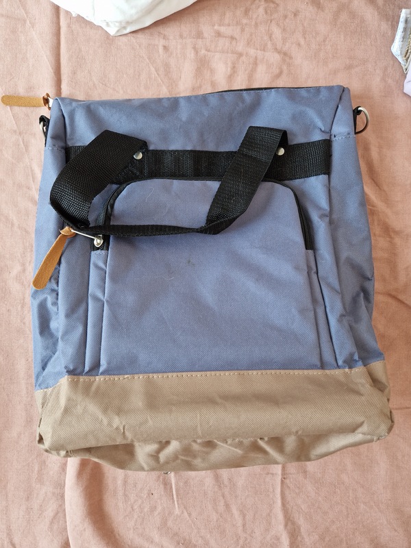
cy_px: 274
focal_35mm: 23
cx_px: 206
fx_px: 364
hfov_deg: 58.9
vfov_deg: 73.9
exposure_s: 1/100
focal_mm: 5.4
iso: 50
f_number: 1.8
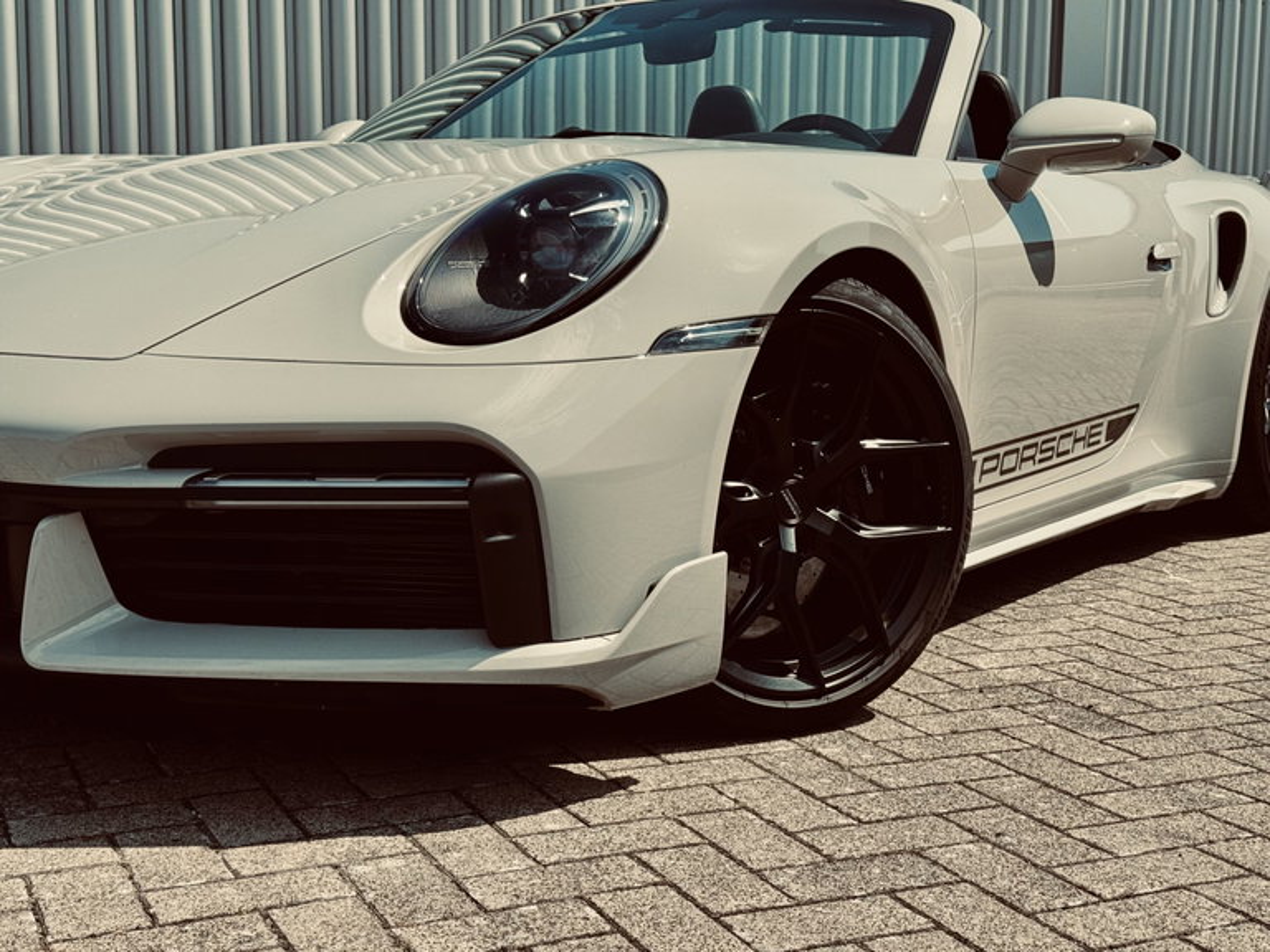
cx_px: 635
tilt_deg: -6.4
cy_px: 476
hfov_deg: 39.7
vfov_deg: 30.3
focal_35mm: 48
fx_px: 1761
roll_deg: +0.2
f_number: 1.78
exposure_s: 1/5848
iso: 64
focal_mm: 6.76
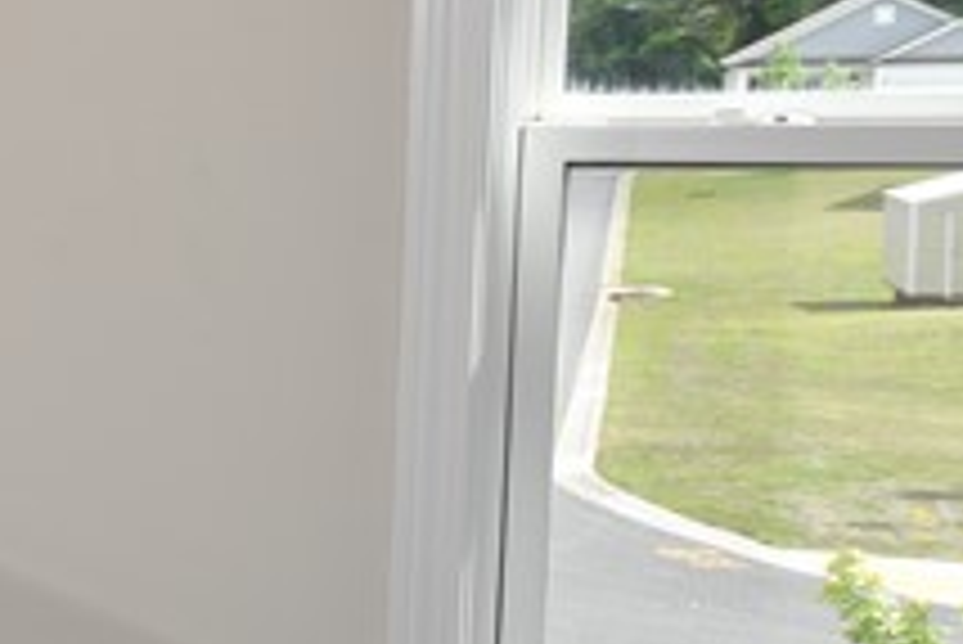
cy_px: 329
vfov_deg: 19.2
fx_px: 1900
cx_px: -767
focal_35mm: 71
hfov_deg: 20.3
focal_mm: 14
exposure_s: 1/125
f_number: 5.6
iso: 110
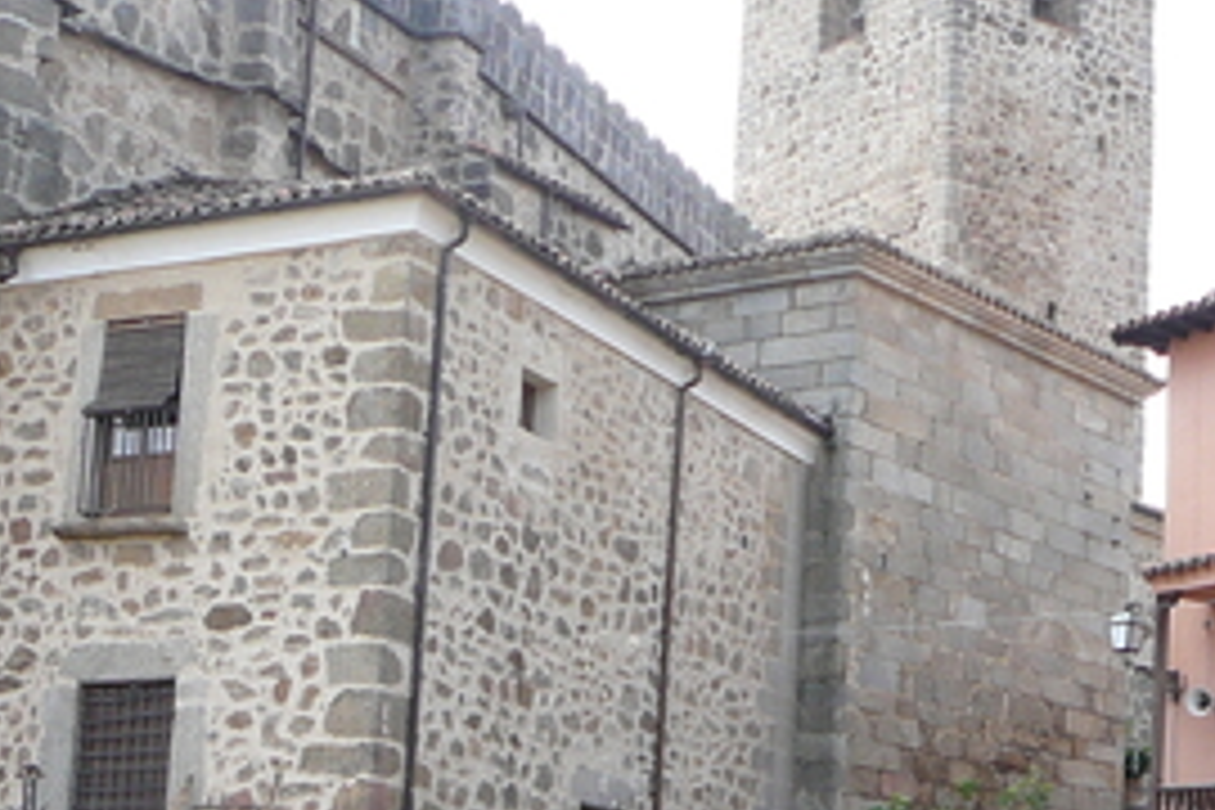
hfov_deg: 24.2
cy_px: 680
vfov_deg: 16.7
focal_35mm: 81
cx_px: 1143
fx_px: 2734
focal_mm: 5.2
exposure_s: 1/320
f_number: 2.8
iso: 80
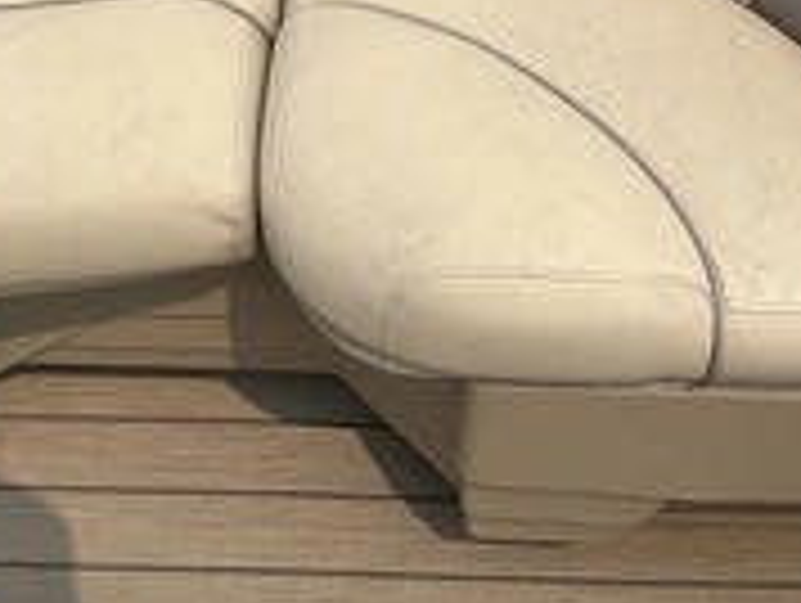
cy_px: -32
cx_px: 333
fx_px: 1506
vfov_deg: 21.6
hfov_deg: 29.7
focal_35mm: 65
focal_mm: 3
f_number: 1.8
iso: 25
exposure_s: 1/2801
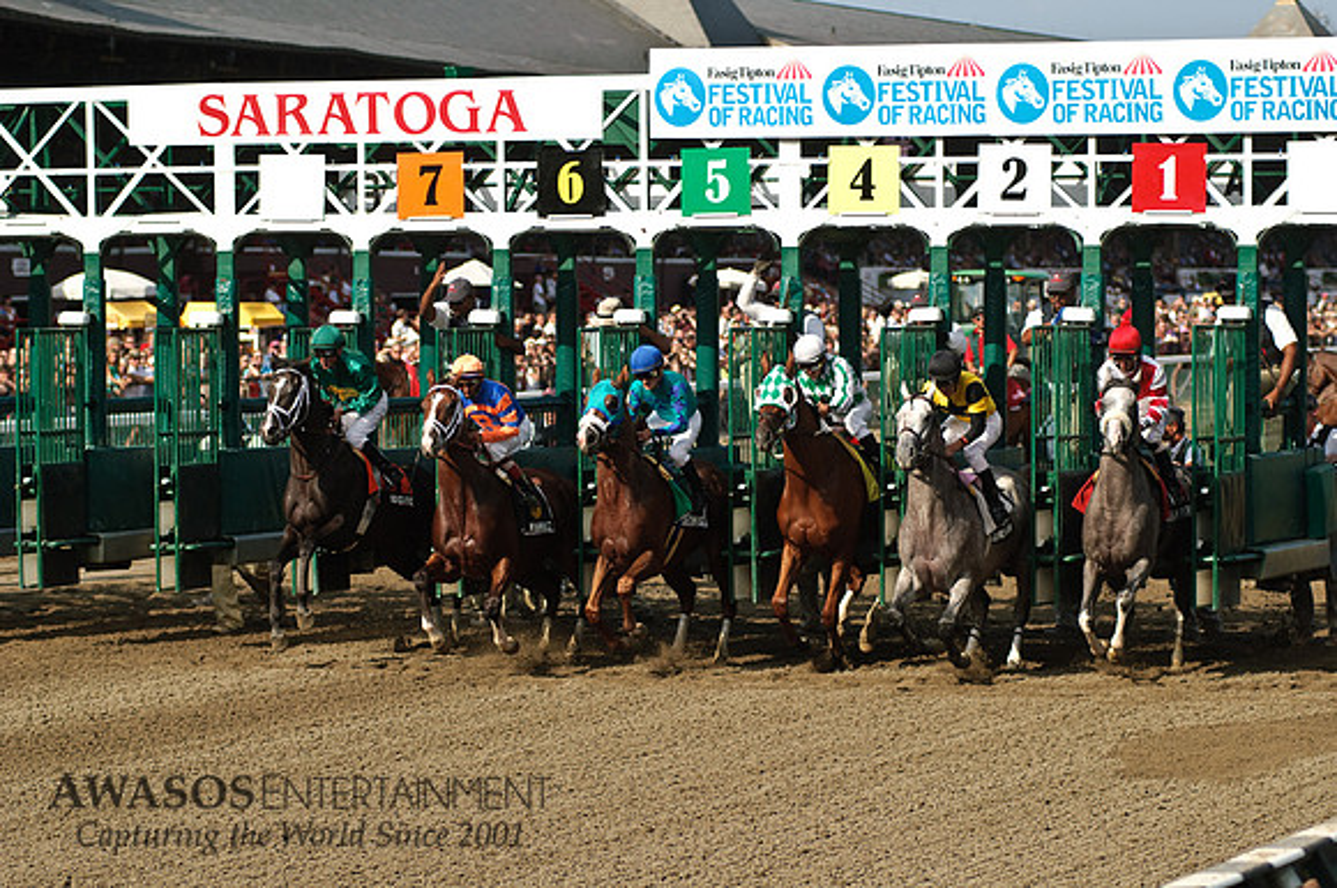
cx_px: 668
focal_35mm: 138
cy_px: 444
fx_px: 5118
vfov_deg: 9.9
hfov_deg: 14.9
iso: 200
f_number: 4
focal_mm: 92
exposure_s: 1/2500
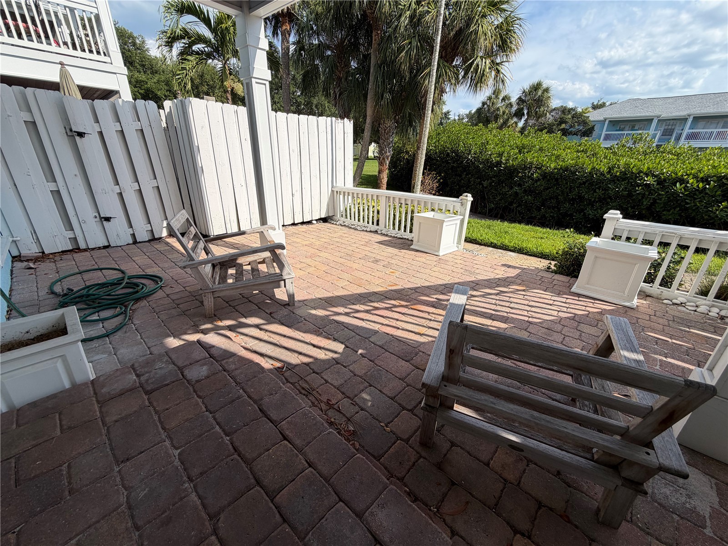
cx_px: 364
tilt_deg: -22.2
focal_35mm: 14
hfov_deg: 102.1
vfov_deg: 85.7
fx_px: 294
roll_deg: -0.6
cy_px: 273
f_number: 2.2
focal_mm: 2.22
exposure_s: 1/770
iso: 25
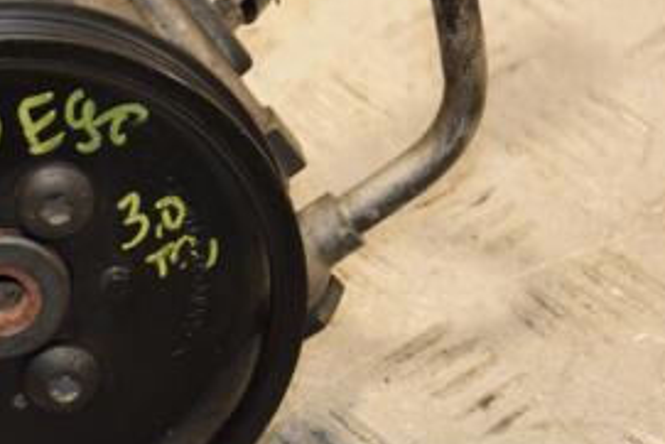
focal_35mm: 219
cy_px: 177
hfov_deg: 9.3
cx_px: -15
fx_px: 4047
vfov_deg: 6.3
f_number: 5.3
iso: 800
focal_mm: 66
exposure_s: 1/160
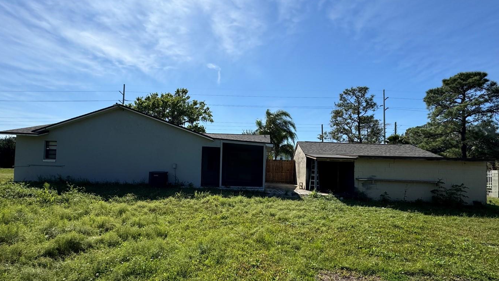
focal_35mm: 18
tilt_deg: +4.8
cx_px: 257
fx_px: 238
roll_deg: +0.4
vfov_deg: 60.8
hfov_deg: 92.6
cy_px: 159
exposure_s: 1/2584
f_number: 2.2
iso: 50
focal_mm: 2.22
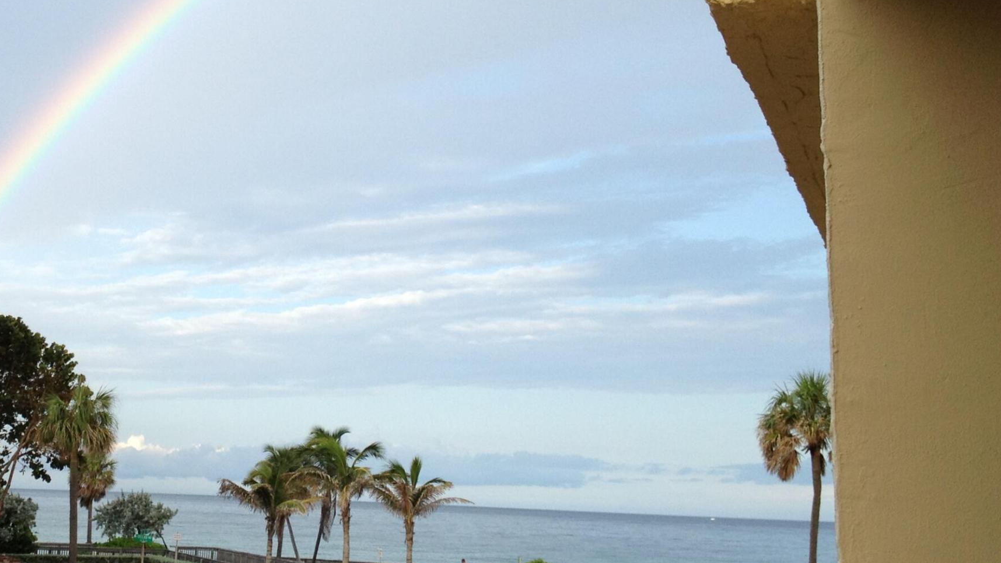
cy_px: 202
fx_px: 1699
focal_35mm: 64
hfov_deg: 31.7
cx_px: 164
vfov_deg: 18.8
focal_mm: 4.28
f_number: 2.4
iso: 64
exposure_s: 1/699
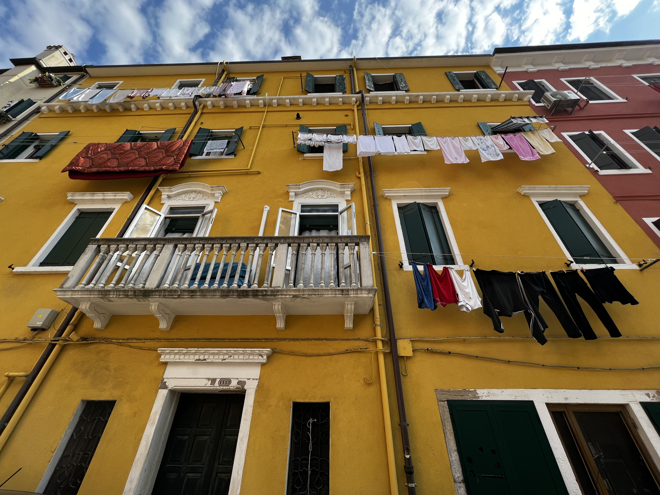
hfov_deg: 106.2
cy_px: 248
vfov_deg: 89.9
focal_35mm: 13
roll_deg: -0.3
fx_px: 248
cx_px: 330
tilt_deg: +36.5
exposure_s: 1/951
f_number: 1.8
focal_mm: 1.57
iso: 32
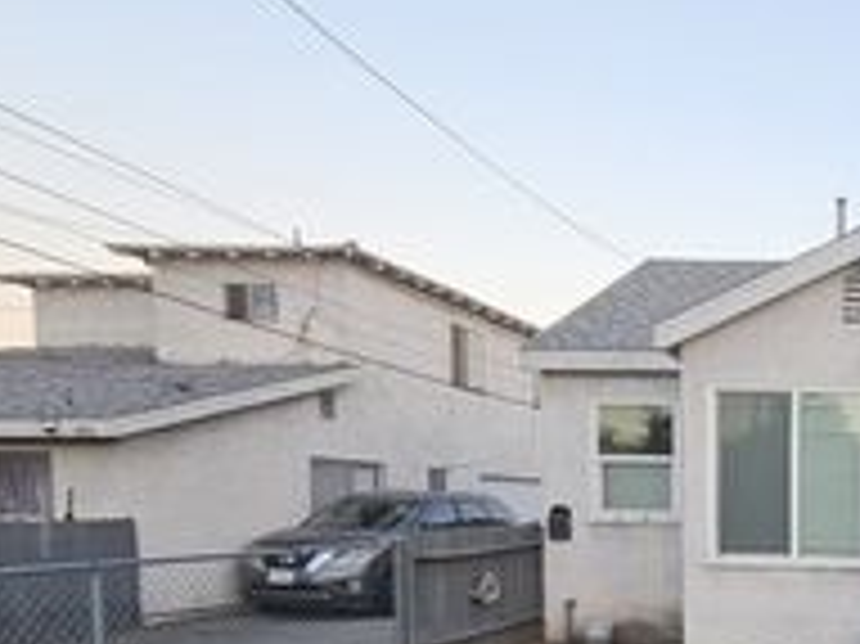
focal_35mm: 34
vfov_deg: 38.9
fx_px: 844
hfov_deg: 42.5
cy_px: 574
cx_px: 946
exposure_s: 1/60
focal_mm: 2.2
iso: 50
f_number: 2.2
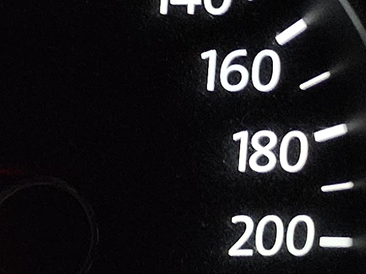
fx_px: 1607
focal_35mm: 152
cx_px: -759
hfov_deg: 9.7
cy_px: 385
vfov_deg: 9.5
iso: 640
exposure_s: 1/62.5
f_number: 1.8
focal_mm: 5.4
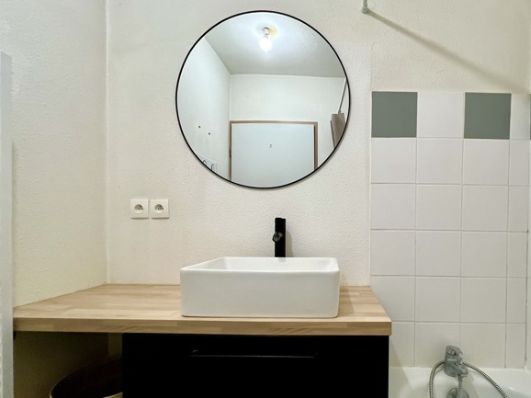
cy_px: 232
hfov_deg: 86.2
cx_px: 329
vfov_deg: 71.1
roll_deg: -0.2
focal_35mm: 18
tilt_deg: -1.0
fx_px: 276
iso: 200
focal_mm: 1.57
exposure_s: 1/100
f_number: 1.8
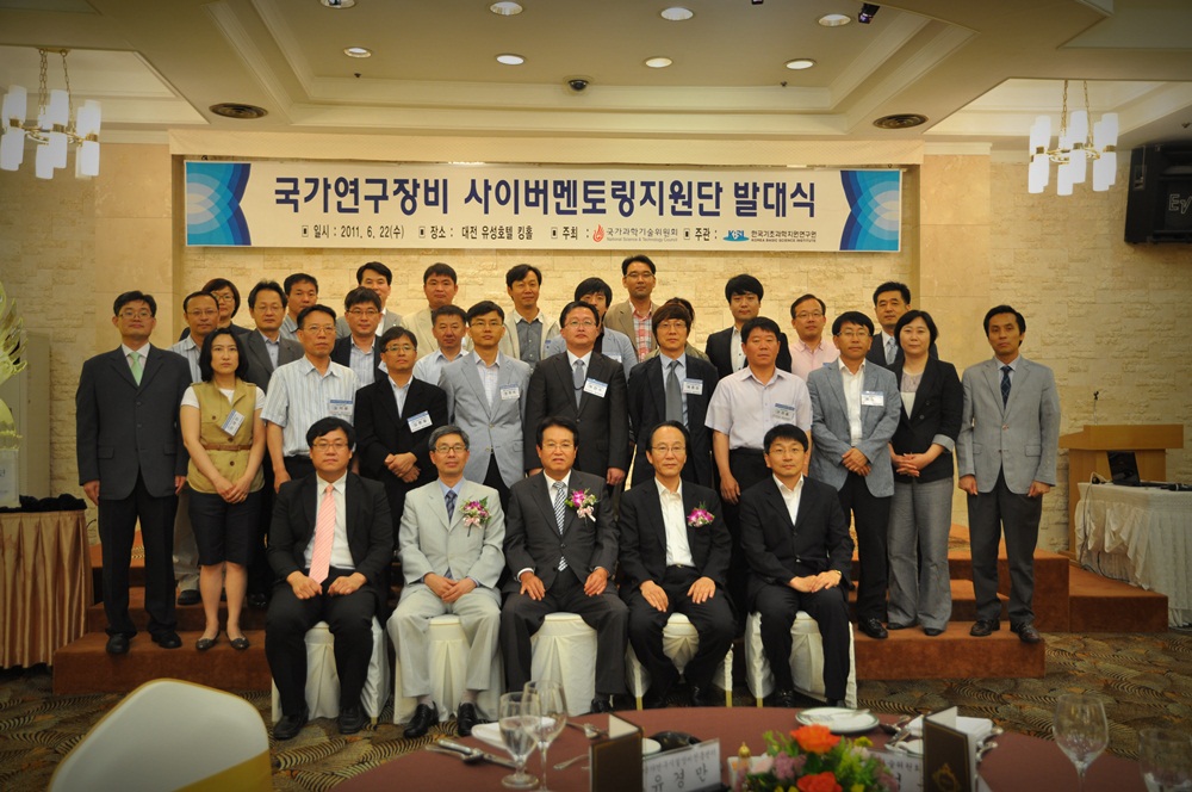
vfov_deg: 39.9
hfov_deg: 57.3
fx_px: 1091
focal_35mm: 33
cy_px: 396
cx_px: 596
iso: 400
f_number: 4.5
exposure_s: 1/20
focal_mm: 22
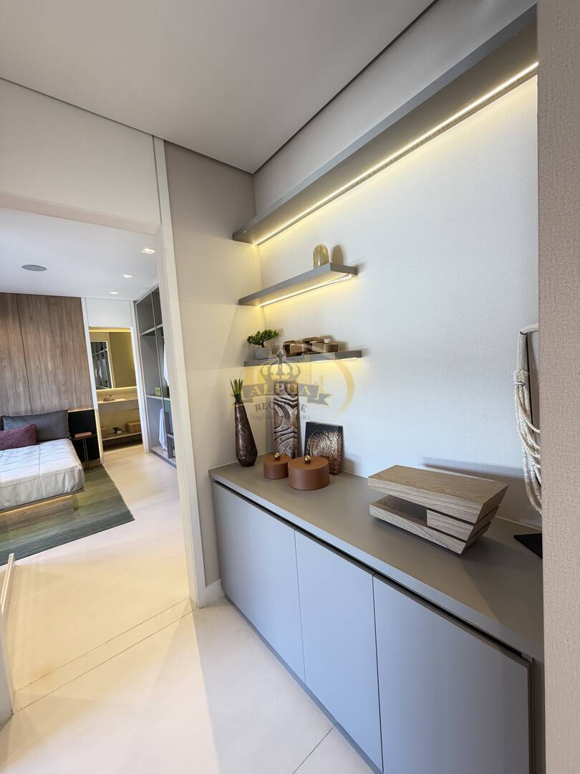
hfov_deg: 85.7
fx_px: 313
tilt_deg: -4.2
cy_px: 387
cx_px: 290
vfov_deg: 102.1
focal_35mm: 14
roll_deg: +4.1
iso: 320
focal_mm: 2.22
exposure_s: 1/60
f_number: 2.2
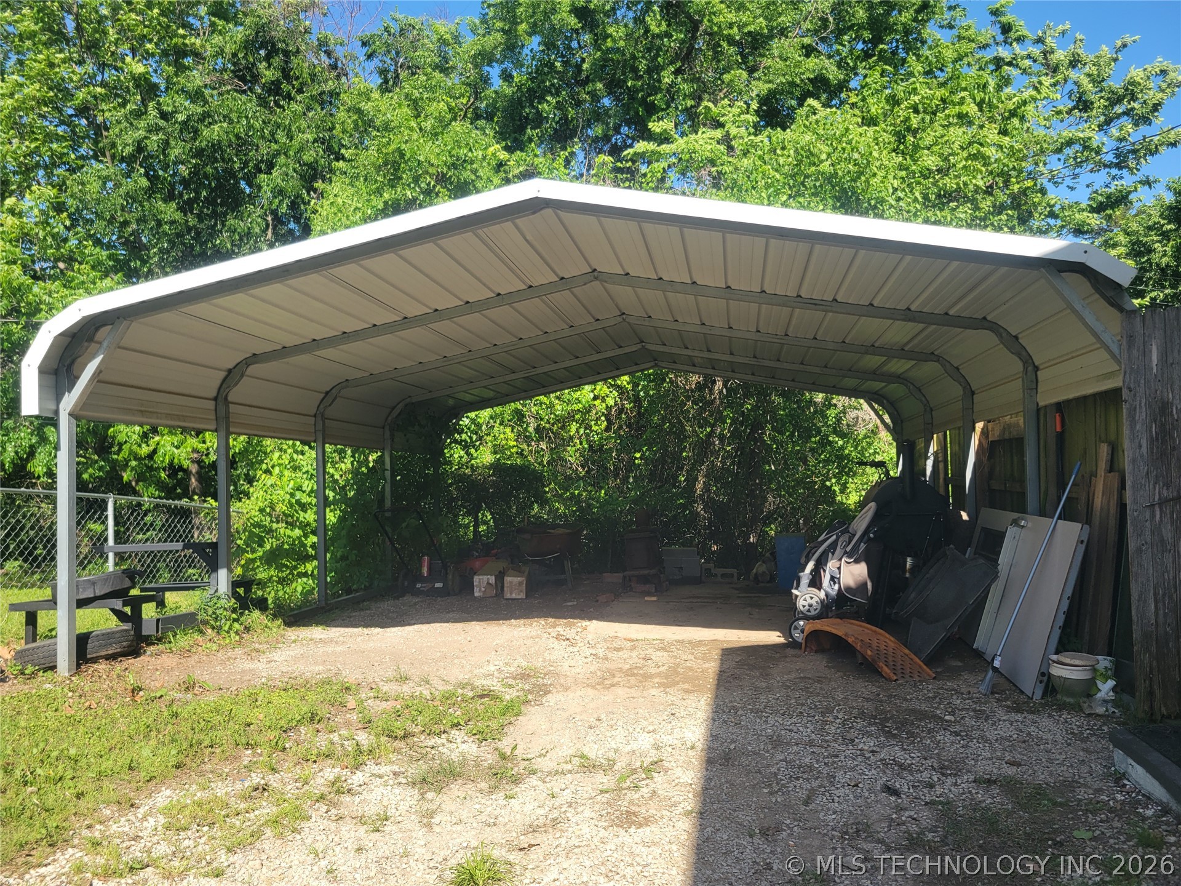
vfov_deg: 53.1
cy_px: 443
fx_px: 887
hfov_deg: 67.3
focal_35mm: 26
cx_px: 590
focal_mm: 5.4
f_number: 1.8
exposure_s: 1/1076
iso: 40
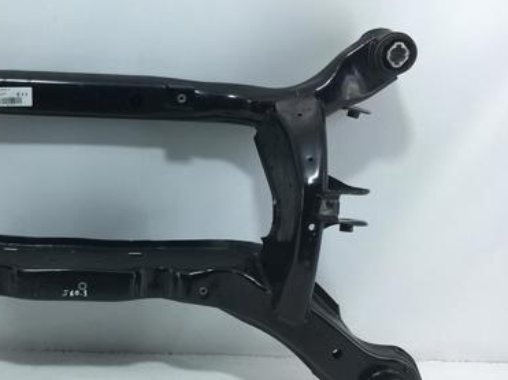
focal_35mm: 50
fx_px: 734
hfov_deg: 36.8
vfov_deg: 29.1
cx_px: 96
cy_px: 187
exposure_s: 1/289
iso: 25
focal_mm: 4.15
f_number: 2.2
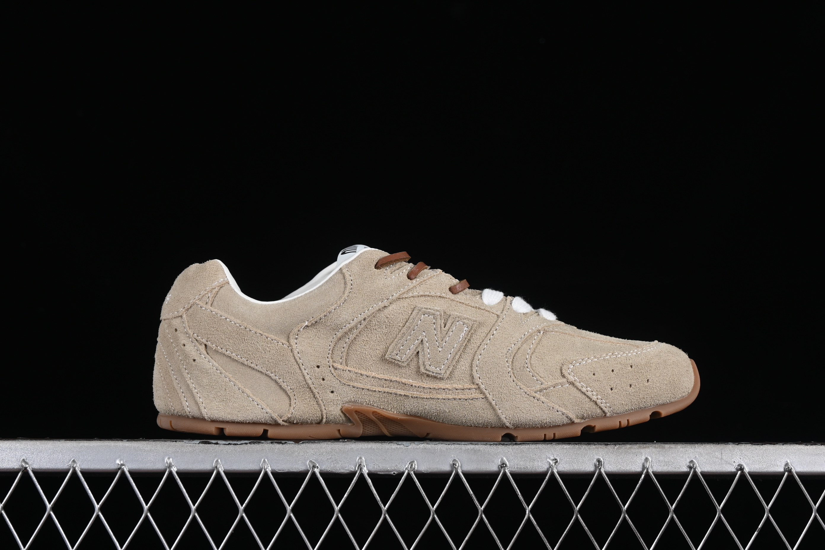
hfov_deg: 27.0
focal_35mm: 75
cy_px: 275
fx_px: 1719
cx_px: 412
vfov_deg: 18.2
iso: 160
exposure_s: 1/80
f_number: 8
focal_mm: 50
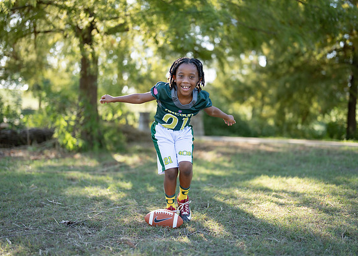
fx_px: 533
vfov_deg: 27.0
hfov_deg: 37.2
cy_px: 128
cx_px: 179
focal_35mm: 52
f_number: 1.2
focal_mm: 50
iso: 100
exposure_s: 1/1250
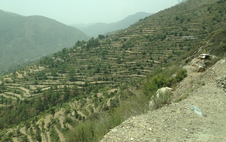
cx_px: 110
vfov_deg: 35.3
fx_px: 222
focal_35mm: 36
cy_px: 58
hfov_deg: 54.0
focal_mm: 4.13
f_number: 2.4
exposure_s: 1/1323
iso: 50
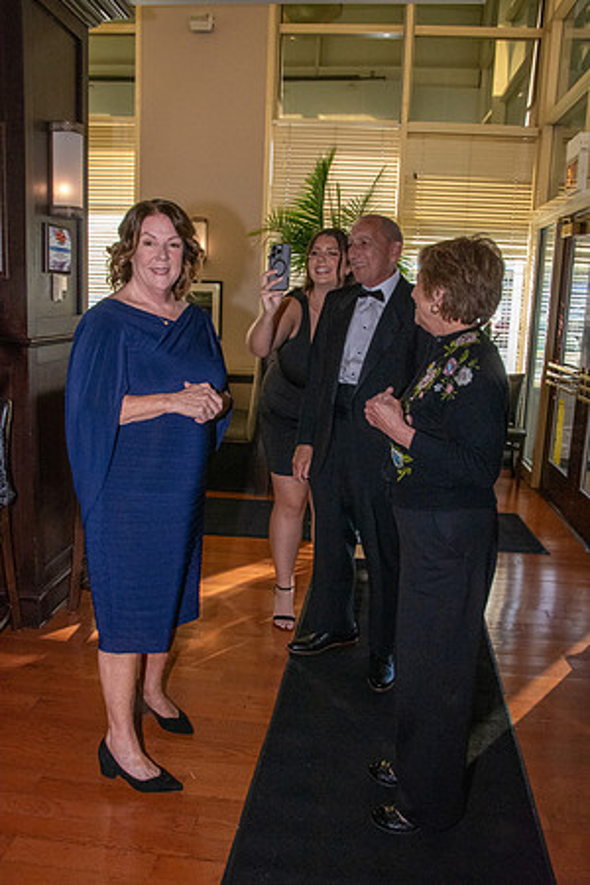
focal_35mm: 27
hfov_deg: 47.9
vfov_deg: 67.4
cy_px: 442
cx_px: 295
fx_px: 664
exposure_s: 1/200
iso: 4000
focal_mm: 18
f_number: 14
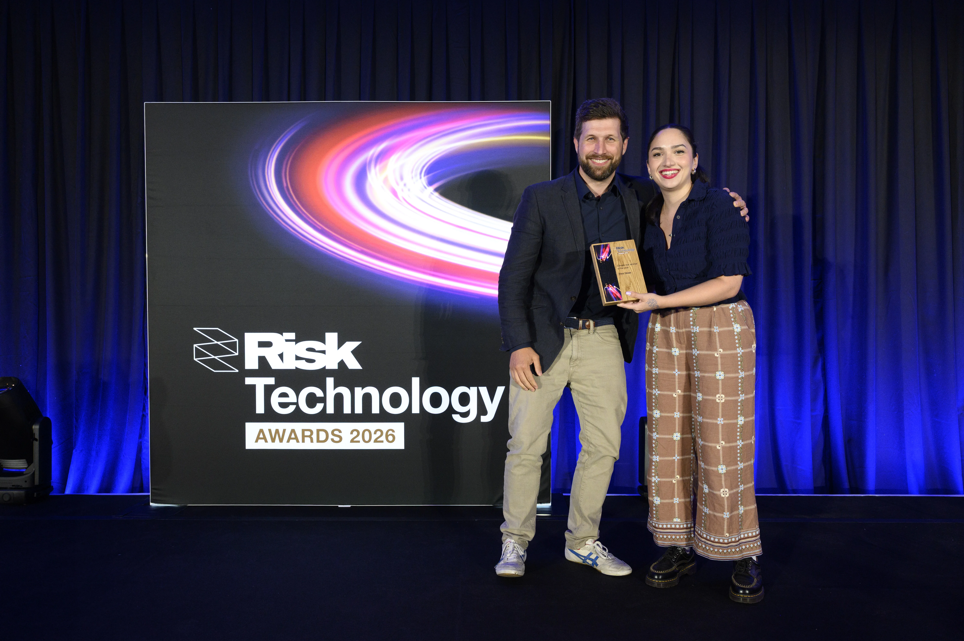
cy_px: 320
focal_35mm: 26
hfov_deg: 70.5
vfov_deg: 50.3
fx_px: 682
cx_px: 482
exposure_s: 1/125
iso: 3200
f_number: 5.6
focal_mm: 25.5
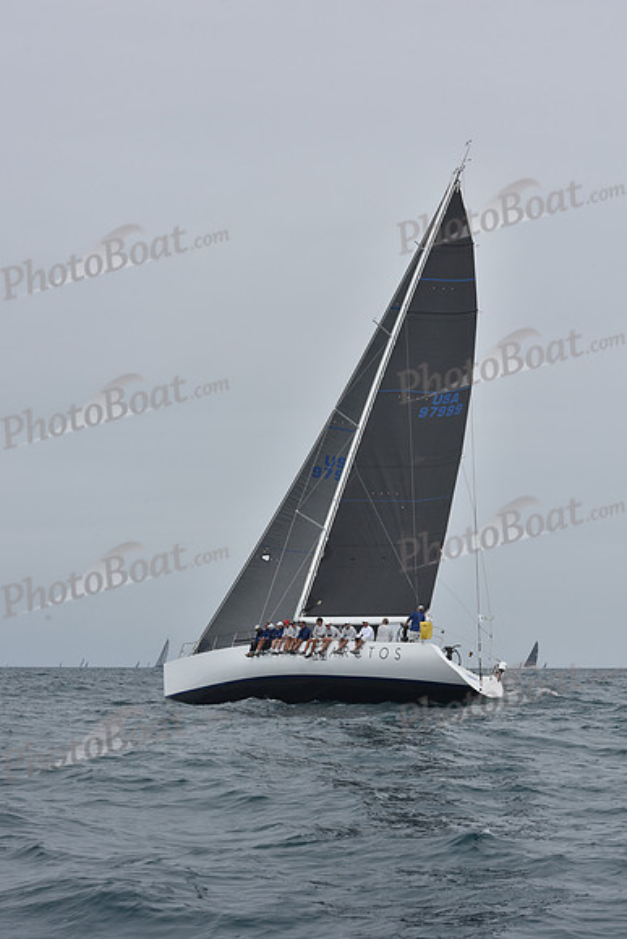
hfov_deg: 19.5
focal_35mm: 70
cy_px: 470
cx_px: 314
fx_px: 1828
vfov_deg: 28.8
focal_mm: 70
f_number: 10
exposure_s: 1/800
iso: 250
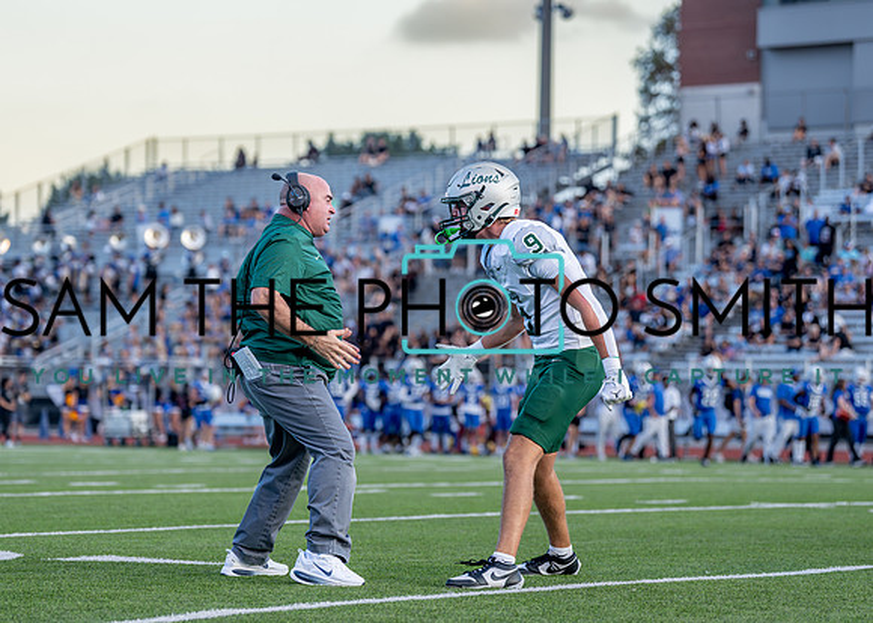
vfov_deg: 11.3
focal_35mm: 127
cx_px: 347
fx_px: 3144
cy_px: 300
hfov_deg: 15.8
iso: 320
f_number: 2.8
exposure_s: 1/1250
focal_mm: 105
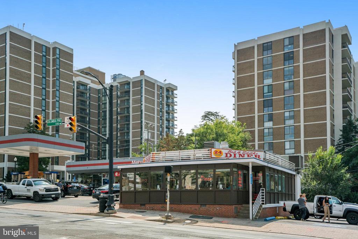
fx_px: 348
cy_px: 120
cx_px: 179
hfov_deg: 54.4
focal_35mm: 35
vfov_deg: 37.9
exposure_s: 1/2500
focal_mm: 35
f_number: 8
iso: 1250
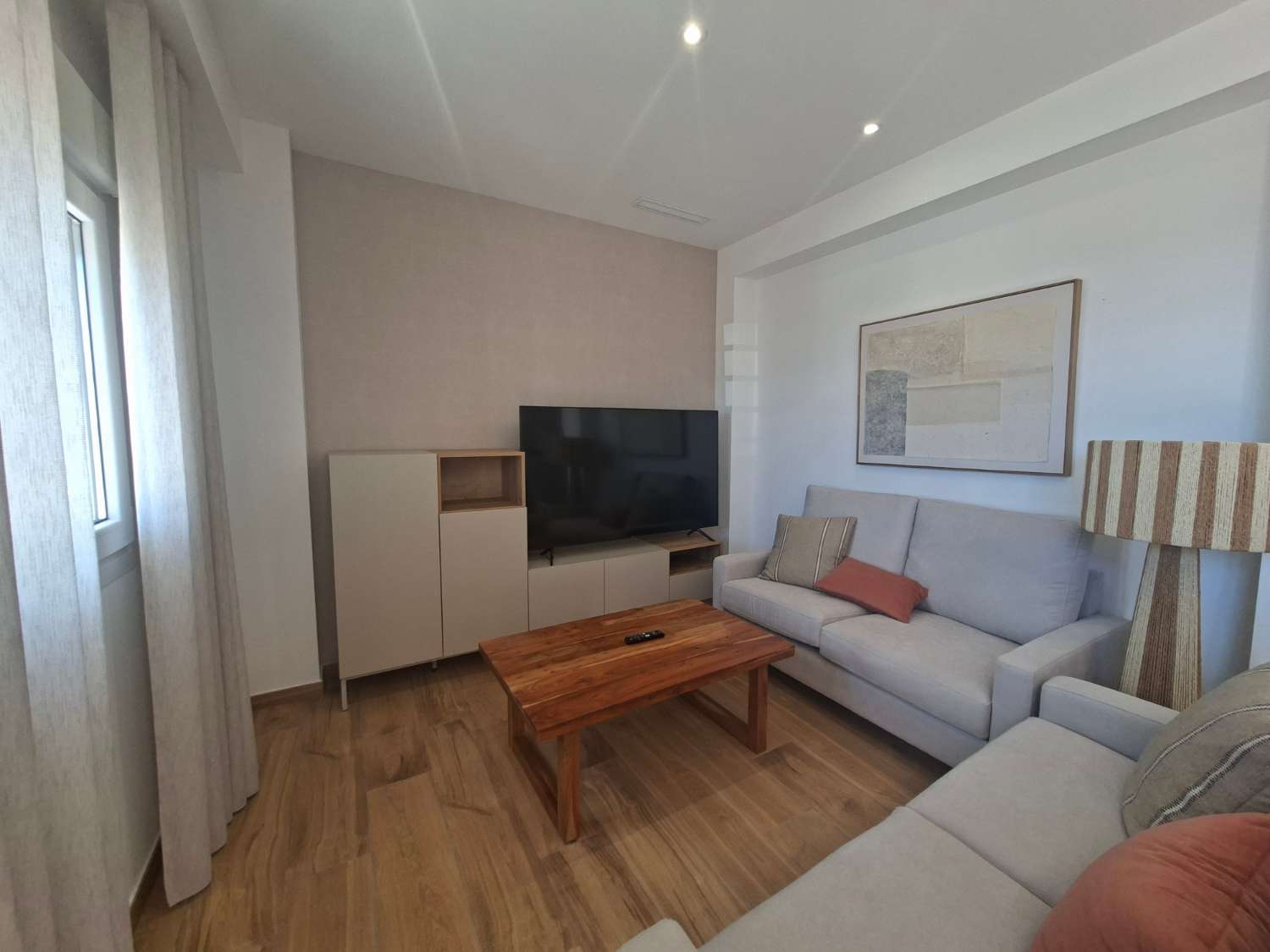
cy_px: 476
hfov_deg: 106.2
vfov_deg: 89.9
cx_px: 635
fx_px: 477
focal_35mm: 13
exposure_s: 1/60
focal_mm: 1.74
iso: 50
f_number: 2.2
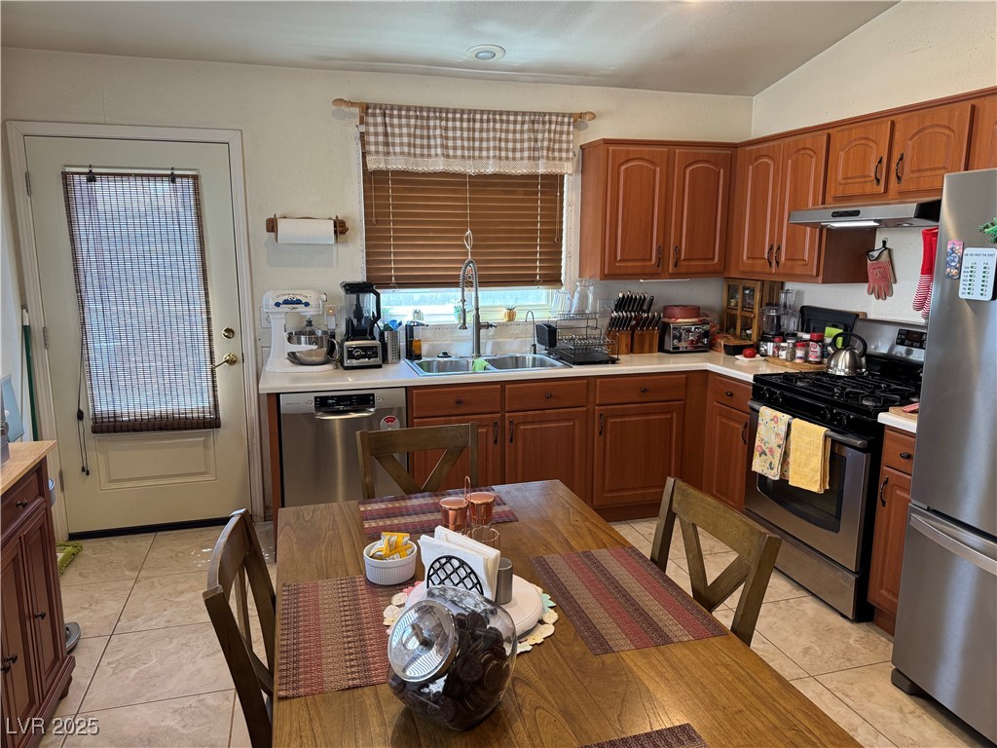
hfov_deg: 71.6
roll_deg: -0.5
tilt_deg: -10.2
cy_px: 374
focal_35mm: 24
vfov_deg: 56.8
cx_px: 498
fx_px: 691
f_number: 1.78
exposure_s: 1/120
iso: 200
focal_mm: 6.76
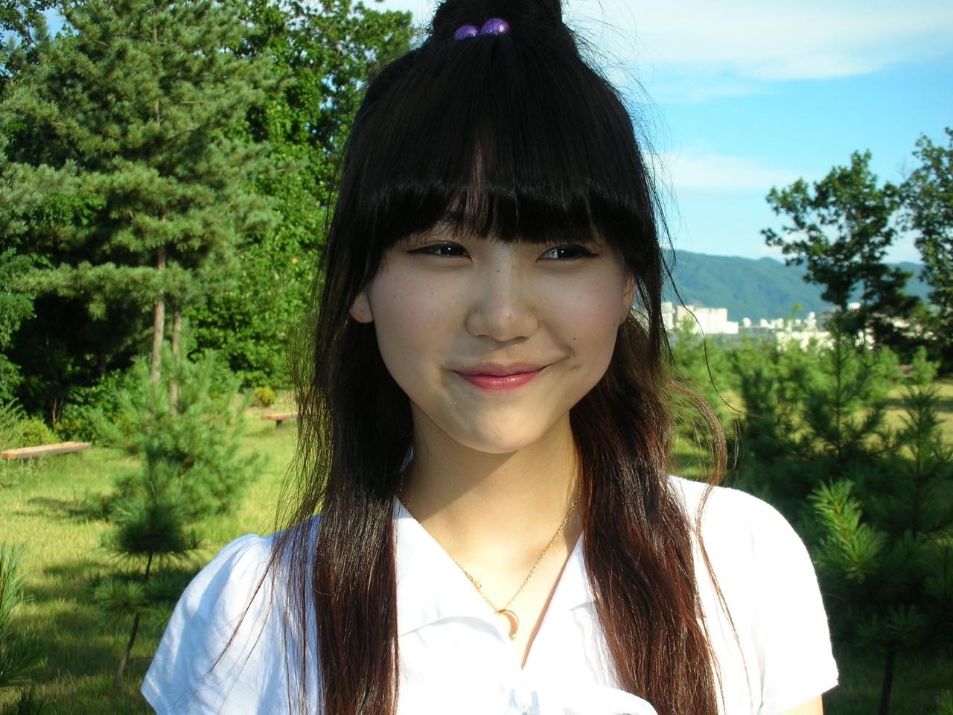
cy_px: 358
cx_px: 476
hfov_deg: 36.2
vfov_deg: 27.5
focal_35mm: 53
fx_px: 1459
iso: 50
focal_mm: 8.8
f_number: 3.7
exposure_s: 1/299
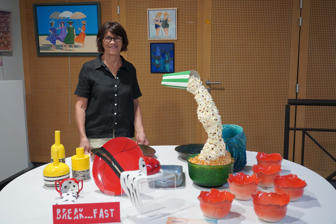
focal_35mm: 38
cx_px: 168
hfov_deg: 50.7
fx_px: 355
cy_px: 112
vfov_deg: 35.1
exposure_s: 1/160
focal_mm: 38
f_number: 4
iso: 5000
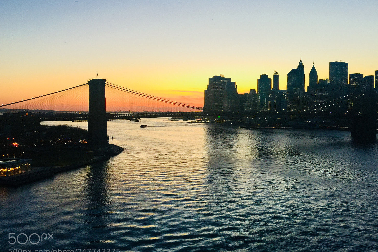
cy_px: 125
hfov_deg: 60.3
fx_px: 325
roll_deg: -0.3
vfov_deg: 42.3
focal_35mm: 31
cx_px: 187
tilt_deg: -1.6
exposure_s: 1/30
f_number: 2.2
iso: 40
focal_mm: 4.15
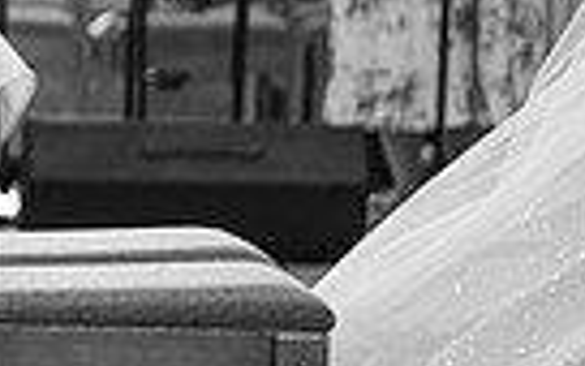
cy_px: -211
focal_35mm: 375
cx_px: -538
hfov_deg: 5.5
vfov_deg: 3.5
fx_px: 5979
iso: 320
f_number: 1.8
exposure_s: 1/125
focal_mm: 85
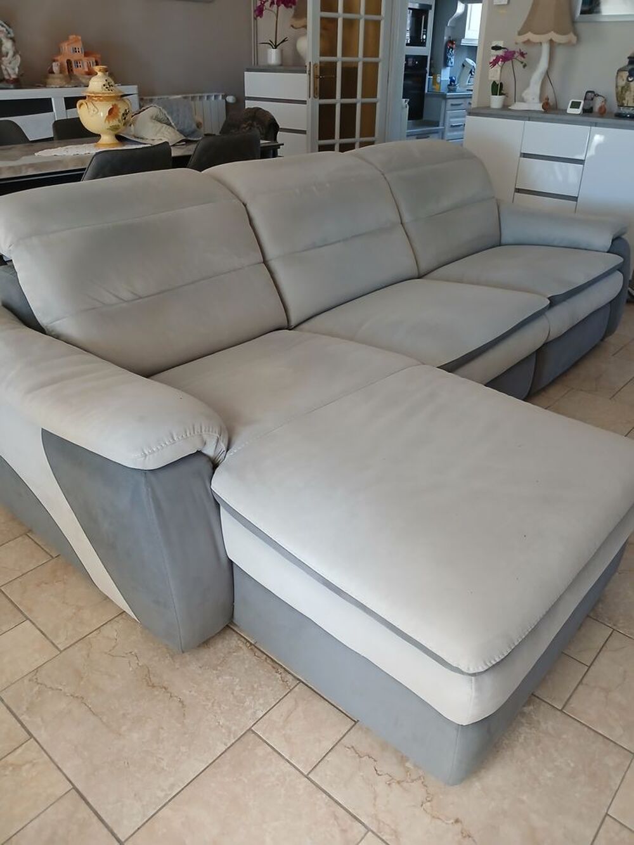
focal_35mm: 26
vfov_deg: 67.3
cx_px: 317
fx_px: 635
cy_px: 422
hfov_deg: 53.1
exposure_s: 1/50
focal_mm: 3.98
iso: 320
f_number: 1.8
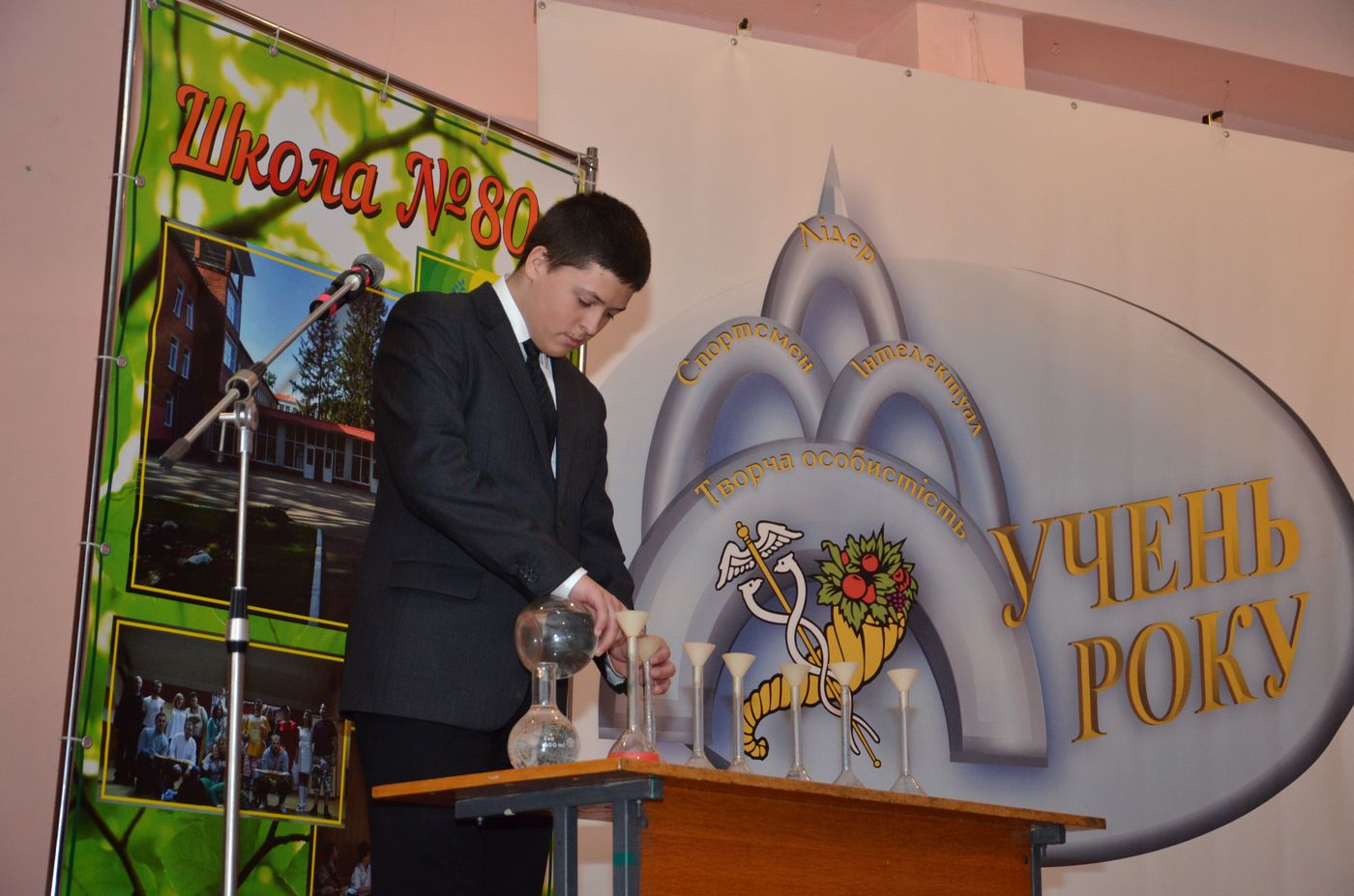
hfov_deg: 29.9
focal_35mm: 68
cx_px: 677
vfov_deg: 20.1
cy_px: 448
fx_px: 2533
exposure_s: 1/250
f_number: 4.8
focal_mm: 45
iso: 1000
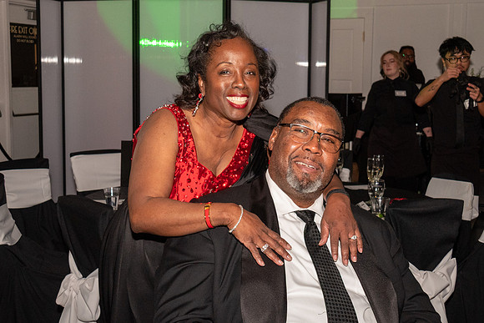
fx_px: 699
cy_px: 162
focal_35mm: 52
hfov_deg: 38.2
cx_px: 242
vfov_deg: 26.0
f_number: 8
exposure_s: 1/100
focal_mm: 35
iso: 2000
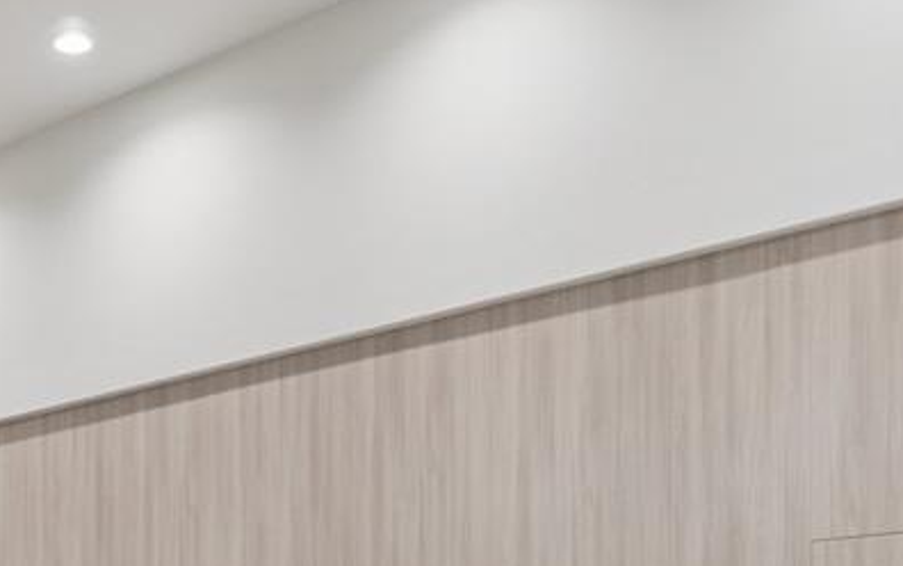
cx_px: 99
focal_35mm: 71
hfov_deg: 27.9
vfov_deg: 17.2
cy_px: 753
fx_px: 1748
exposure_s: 1/30
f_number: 7.1
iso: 200
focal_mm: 18
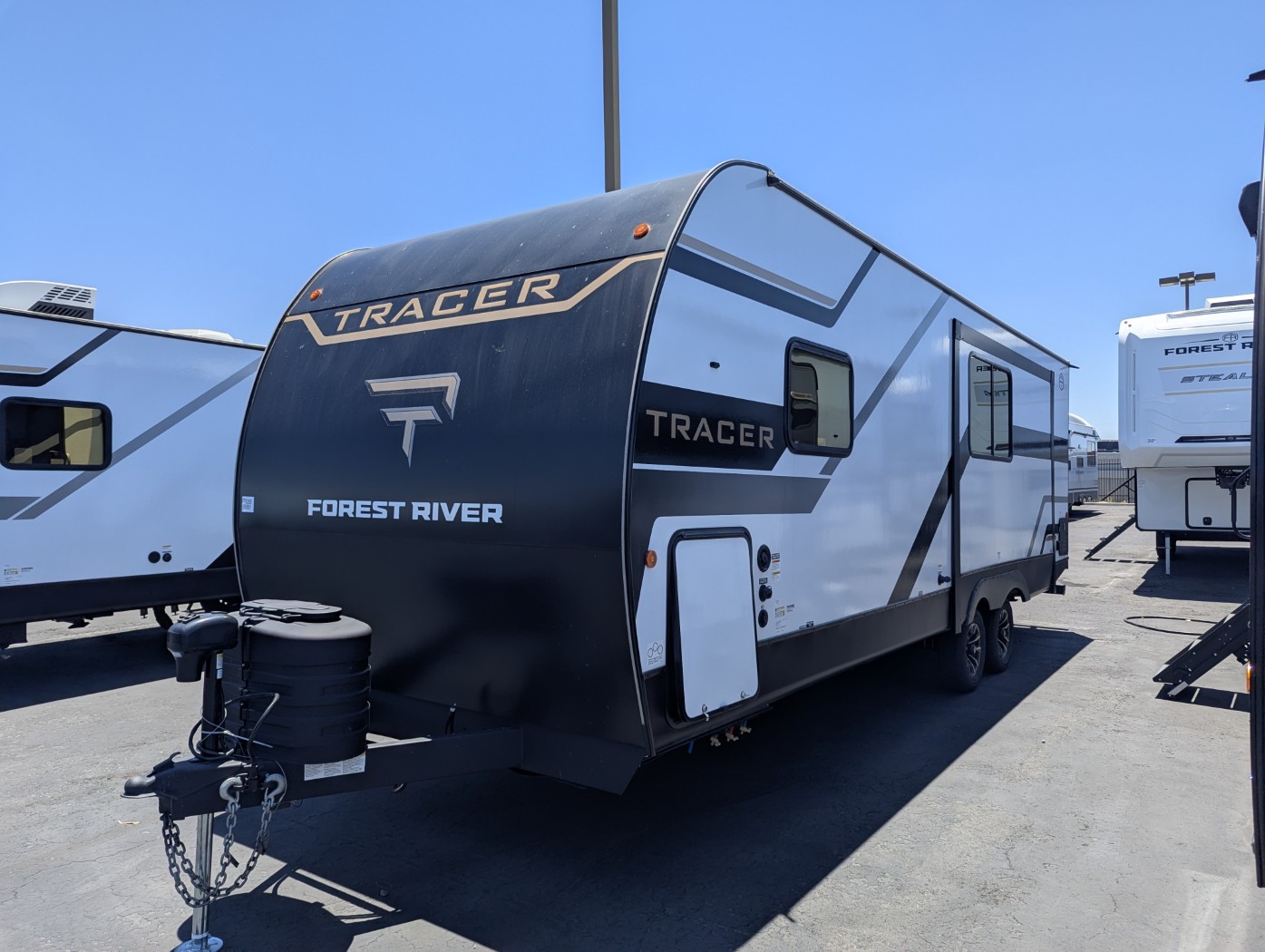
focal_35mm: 24
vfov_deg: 56.9
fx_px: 878
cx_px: 632
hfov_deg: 71.5
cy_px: 476
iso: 46
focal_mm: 6.81
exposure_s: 1/1689
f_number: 1.85
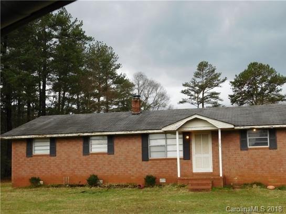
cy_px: 107
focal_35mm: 40
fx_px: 330
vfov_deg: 35.9
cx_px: 143
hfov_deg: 46.8
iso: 125
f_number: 3.6
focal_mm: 7.1
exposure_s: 1/200
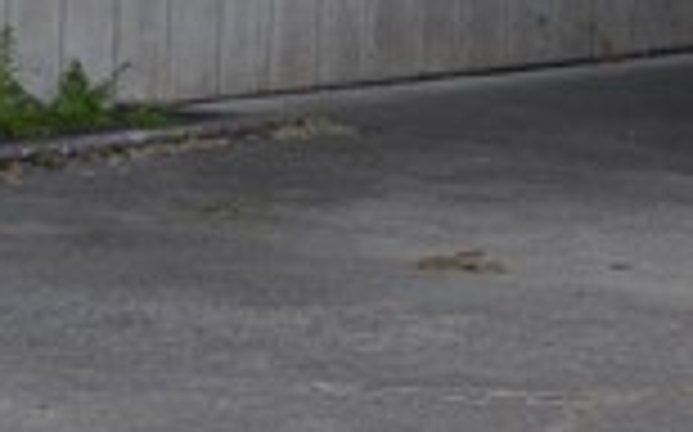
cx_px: 961
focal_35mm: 270
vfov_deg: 4.7
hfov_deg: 7.7
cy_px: -659
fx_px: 5088
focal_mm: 25
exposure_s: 1/250
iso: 125
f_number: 8
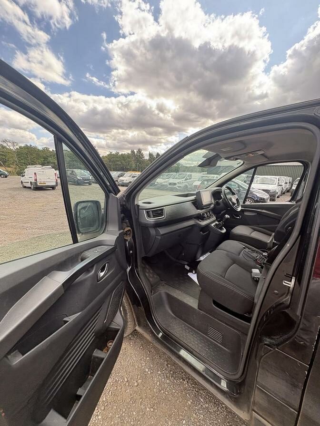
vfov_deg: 102.1
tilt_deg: -7.0
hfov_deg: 85.7
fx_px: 173
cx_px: 160
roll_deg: -5.2
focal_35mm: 14
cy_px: 213
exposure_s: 1/207
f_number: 2.2
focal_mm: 2.22
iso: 40
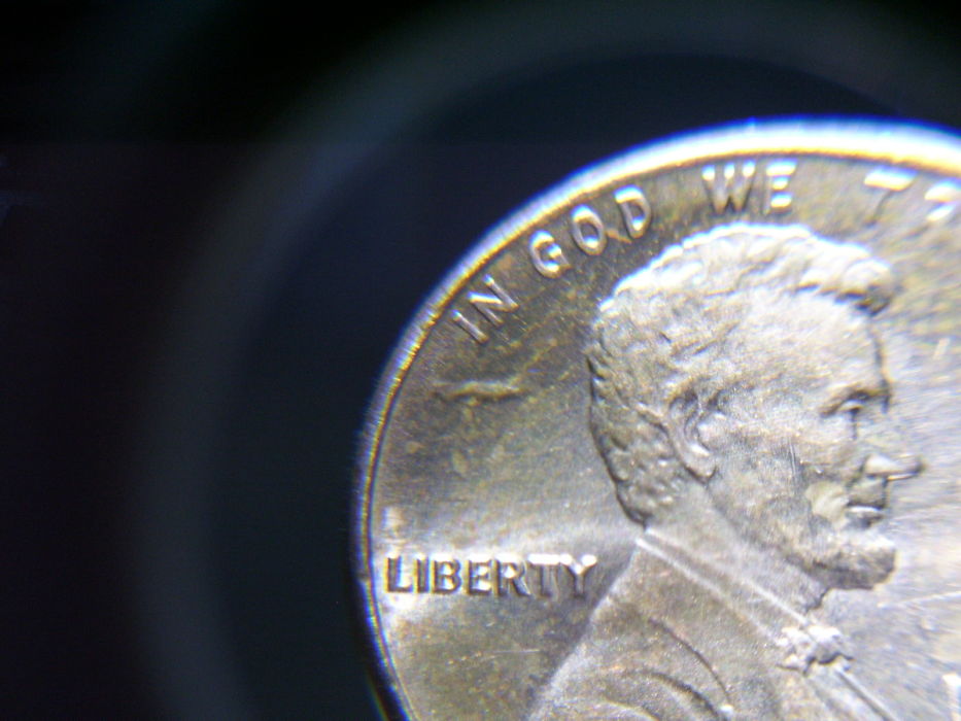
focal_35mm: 102
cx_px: 480
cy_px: 360
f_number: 4.6
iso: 160
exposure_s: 1/10
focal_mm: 16.8
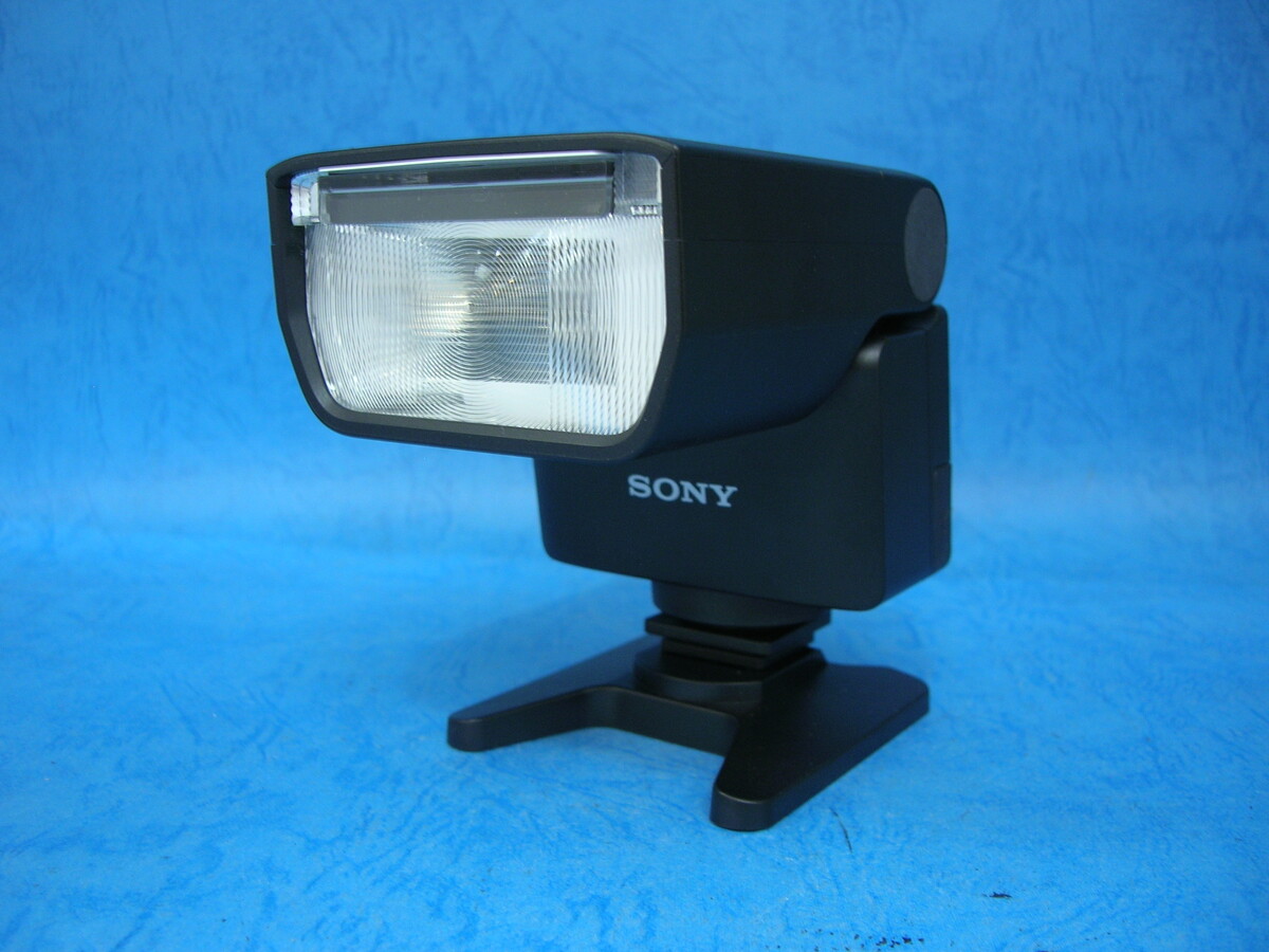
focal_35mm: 34
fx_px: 1246
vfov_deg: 41.8
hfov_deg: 54.0
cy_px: 476
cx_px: 634
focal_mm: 5.7
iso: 50
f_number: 2.9
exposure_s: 1/8.9
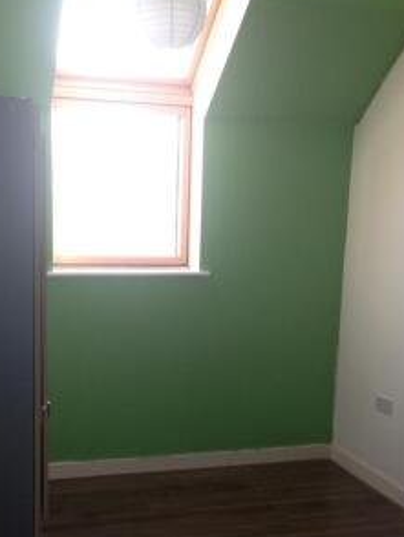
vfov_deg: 38.5
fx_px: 761
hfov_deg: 29.6
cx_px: 157
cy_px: 350
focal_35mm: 49
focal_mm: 4.13
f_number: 2.4
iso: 64
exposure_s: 1/40
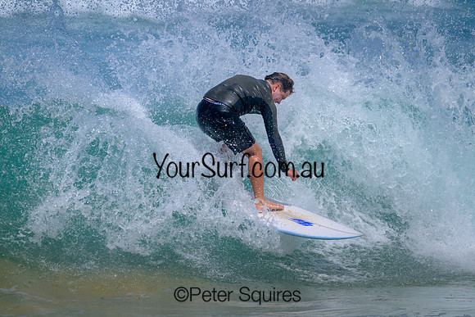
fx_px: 6723
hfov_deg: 4.0
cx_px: 263
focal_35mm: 509
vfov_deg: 2.7
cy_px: 144
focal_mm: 460
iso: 450
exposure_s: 1/2000
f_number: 11
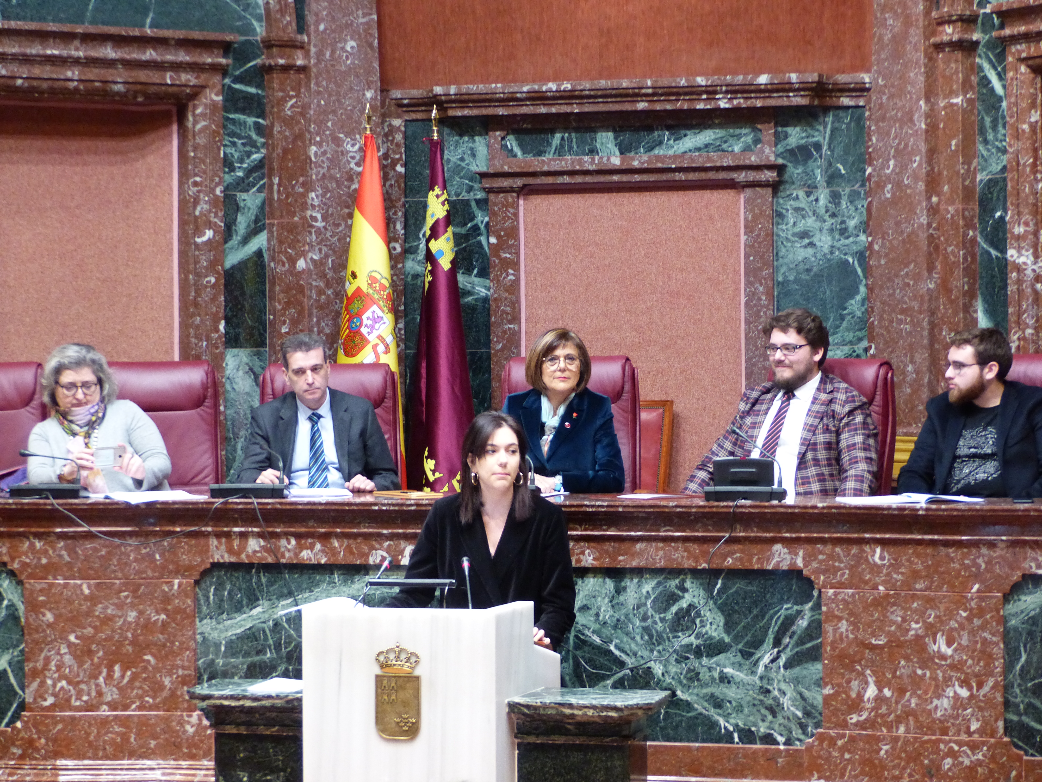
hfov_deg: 20.9
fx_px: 2830
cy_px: 391
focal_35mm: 94
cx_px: 521
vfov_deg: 15.7
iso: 400
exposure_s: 1/20
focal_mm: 16.9
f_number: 2.8
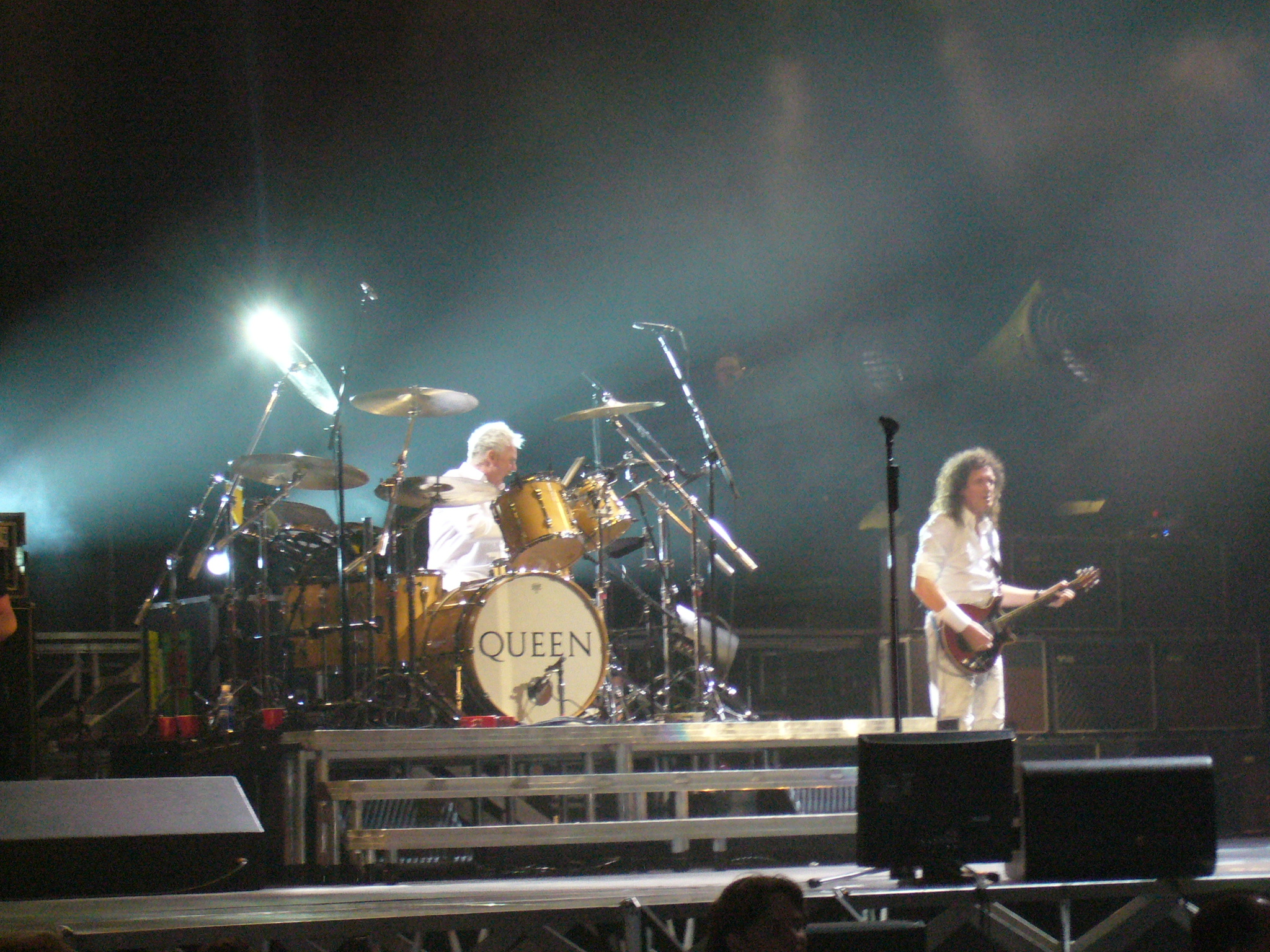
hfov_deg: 18.7
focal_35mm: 105
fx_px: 3852
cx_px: 635
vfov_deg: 14.1
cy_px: 476
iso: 400
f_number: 5
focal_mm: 17.4
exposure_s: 1/60
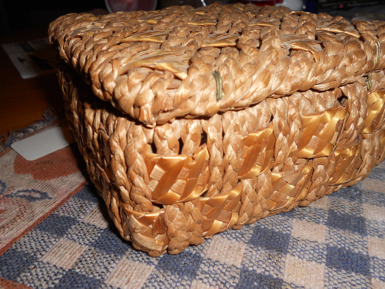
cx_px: 192
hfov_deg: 56.8
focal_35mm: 32
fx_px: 356
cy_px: 144
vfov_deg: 44.2
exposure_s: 1/25
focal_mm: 5.8
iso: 80
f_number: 8.8
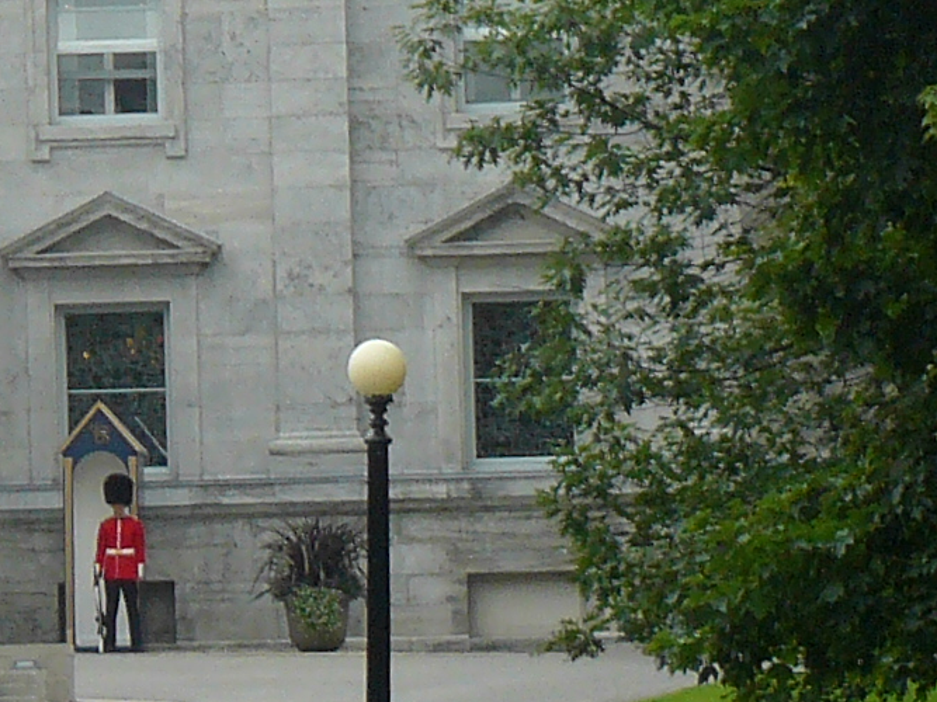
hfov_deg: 5.6
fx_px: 9472
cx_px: -374
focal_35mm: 350
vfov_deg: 4.2
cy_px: -22
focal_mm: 12.6
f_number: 3.2
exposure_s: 1/500
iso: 100
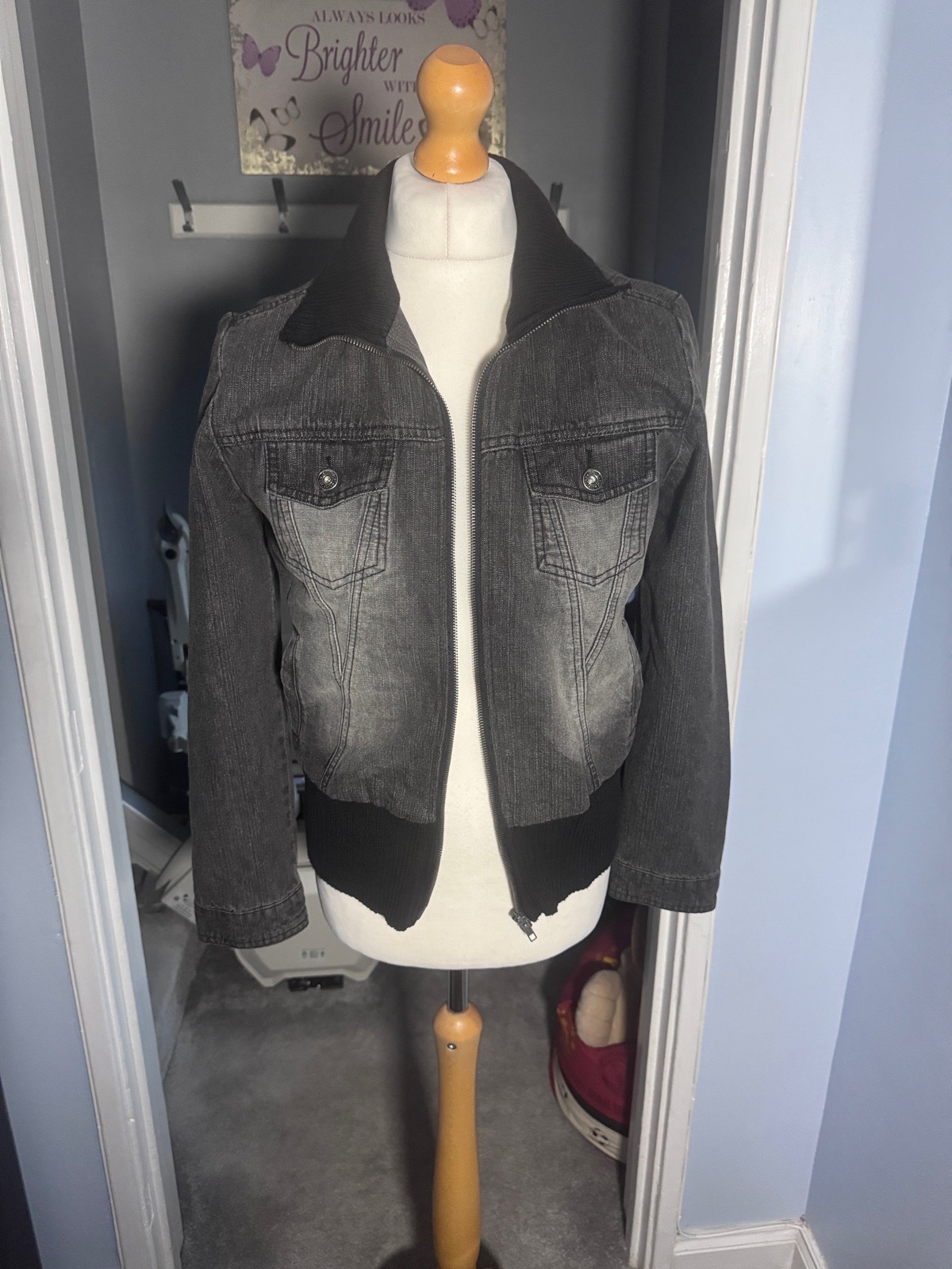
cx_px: 476
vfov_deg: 71.6
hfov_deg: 56.8
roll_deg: -0.8
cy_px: 634
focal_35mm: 24
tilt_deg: -18.2
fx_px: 880
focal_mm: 6.76
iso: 800
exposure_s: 1/60
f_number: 1.78
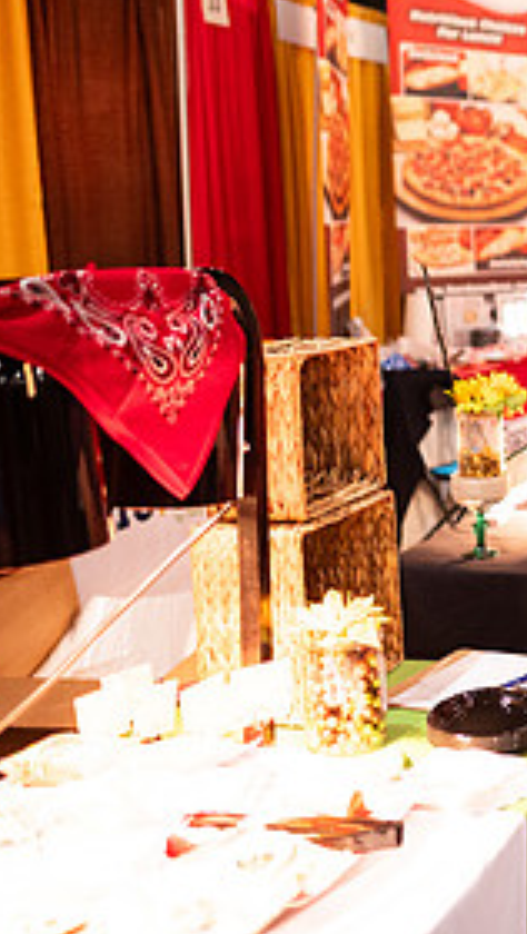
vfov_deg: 39.5
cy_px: 332
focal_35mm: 52
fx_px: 1289
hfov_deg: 19.8
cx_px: 811
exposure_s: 1/200
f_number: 1.8
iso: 1250
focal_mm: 24
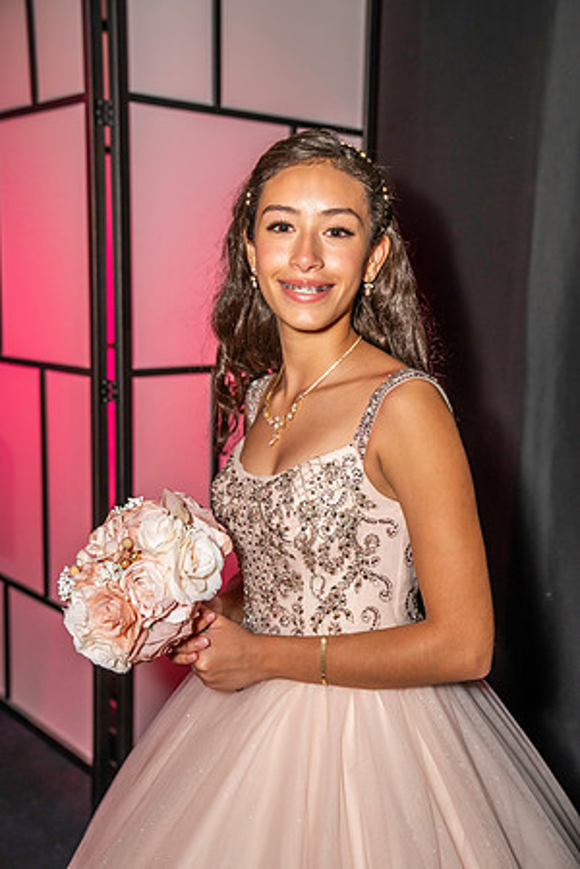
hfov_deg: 32.6
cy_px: 434
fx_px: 991
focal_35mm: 41
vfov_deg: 47.4
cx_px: 290
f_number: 4
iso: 1000
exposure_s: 1/160
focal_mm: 41
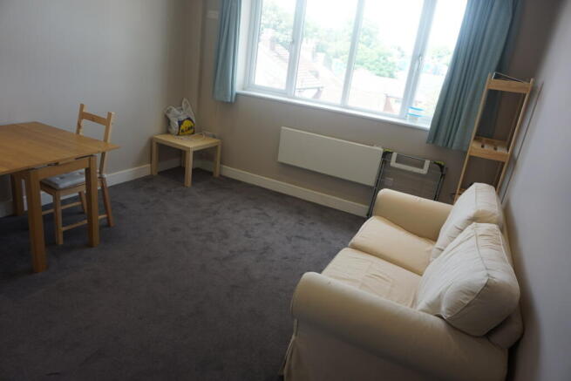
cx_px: 286
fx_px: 381
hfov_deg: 73.7
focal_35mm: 24
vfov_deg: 53.2
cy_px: 190
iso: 160
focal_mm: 16
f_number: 4
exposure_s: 1/60
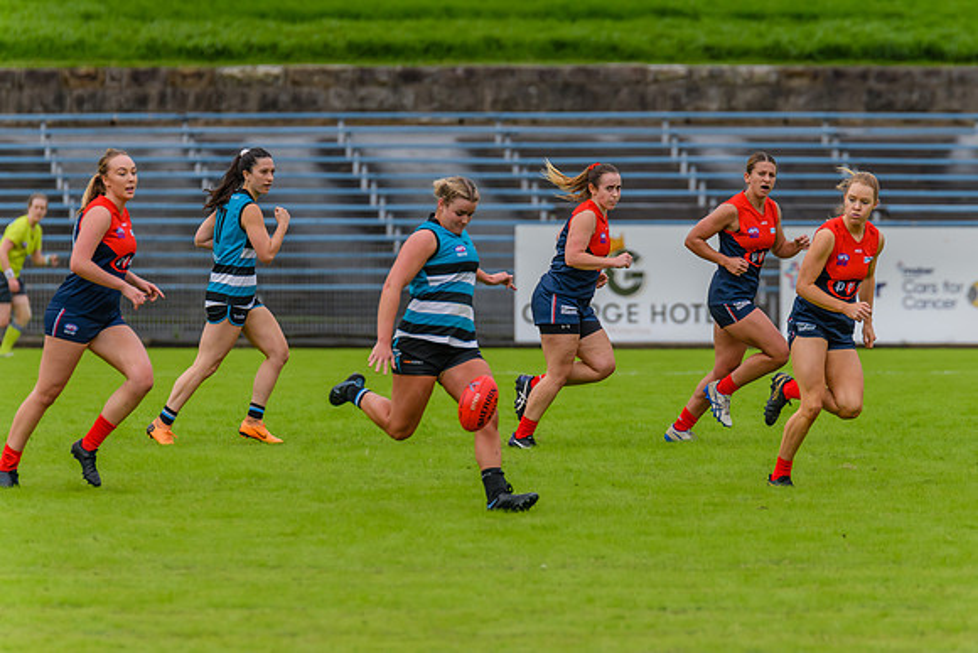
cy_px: 347
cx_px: 571
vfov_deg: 2.8
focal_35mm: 491
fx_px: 13334
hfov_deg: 4.2
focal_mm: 420
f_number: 6.3
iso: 800
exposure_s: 1/1600
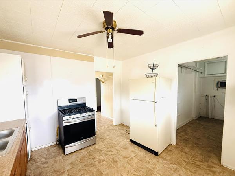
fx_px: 102
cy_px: 94
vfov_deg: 81.7
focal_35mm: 15
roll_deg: +0.1
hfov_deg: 98.1
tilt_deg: -2.7
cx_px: 113
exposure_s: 1/99
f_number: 2.2
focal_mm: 2.22
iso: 250
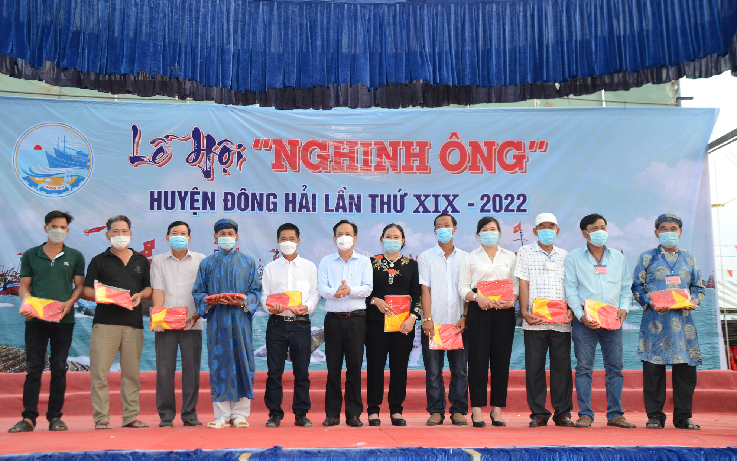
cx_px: 367
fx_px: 803
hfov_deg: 49.3
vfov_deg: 32.0
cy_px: 238
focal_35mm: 40
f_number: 3.8
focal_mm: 26
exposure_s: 1/160
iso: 320
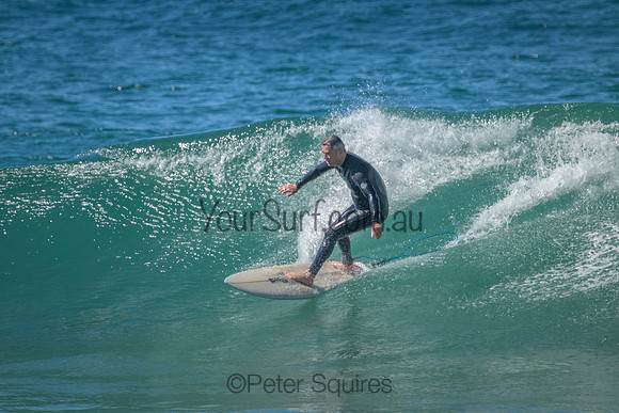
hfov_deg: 2.6
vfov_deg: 1.7
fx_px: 13758
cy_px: 206
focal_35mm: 800
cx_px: 310
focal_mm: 800
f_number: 11
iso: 2800
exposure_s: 1/2000
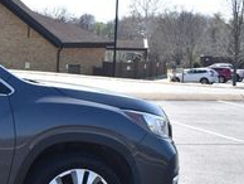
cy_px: 91
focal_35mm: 95
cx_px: -146
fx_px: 670
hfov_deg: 17.9
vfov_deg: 15.6
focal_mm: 20
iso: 160
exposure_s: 1/250
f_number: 8
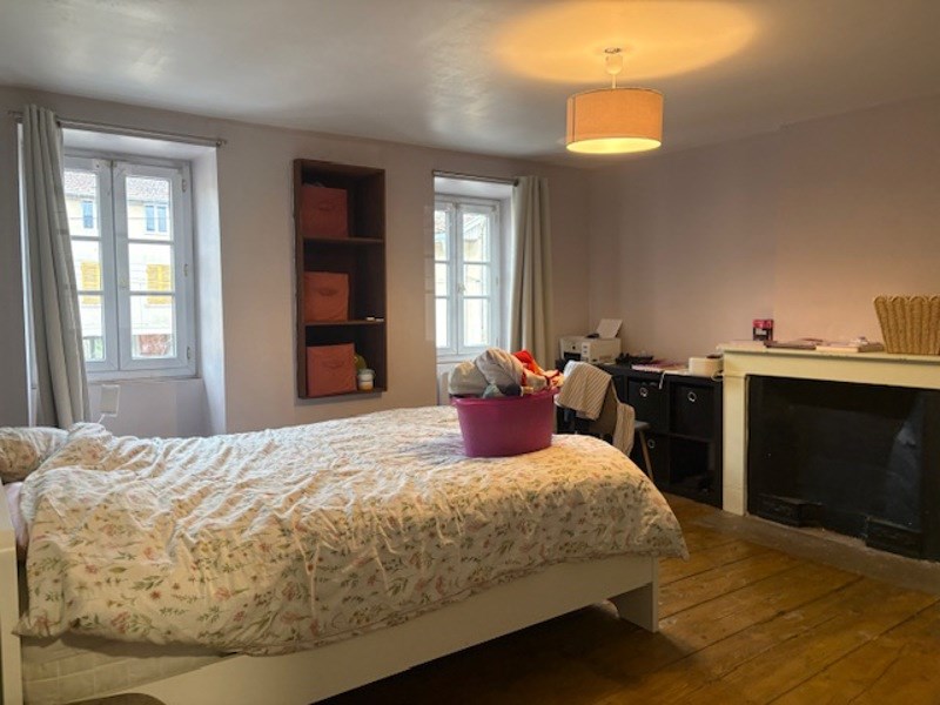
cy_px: 352
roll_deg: +0.7
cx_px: 470
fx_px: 706
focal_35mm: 26
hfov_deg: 67.3
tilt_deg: -3.9
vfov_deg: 53.1
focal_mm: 5.96
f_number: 1.6
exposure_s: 1/50
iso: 160
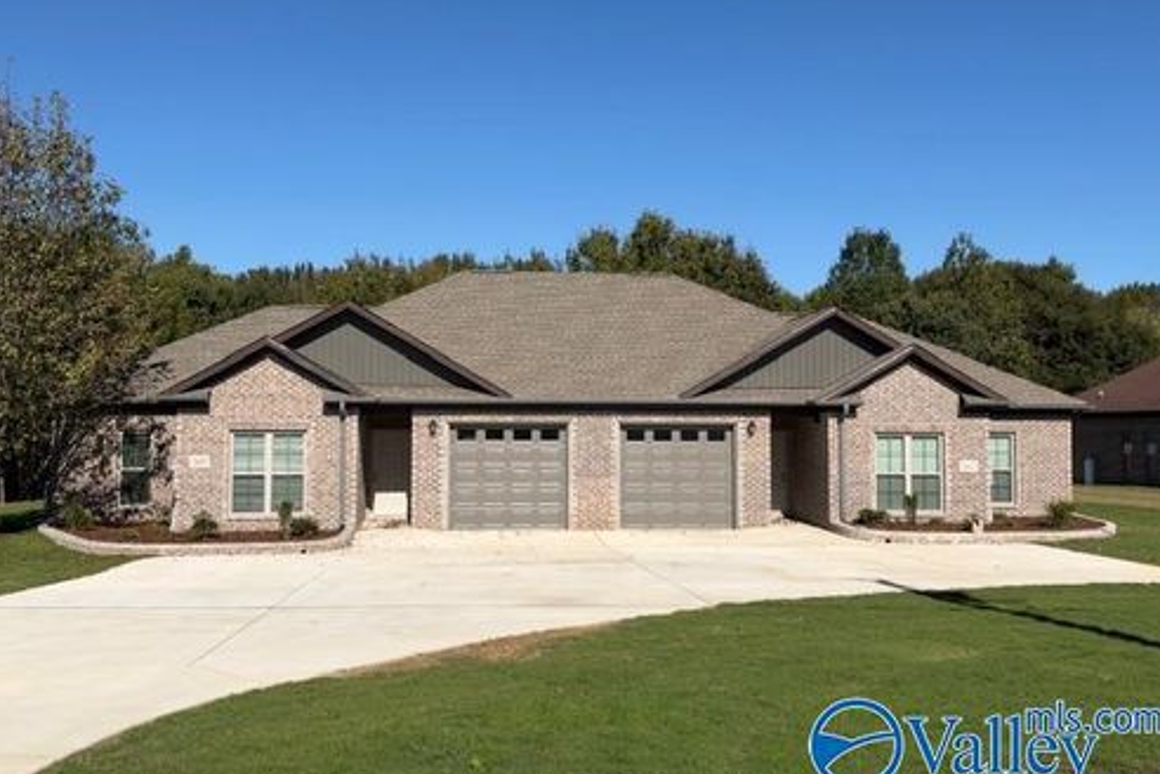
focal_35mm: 37
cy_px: 383
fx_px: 1192
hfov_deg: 51.9
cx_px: 578
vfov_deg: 35.9
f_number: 1.8
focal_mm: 6.93
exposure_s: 1/7143
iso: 64
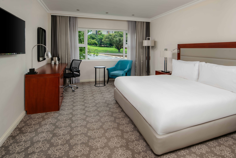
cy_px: 79
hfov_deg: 86.9
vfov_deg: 64.6
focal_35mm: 19
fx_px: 125
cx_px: 118
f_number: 8
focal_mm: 19
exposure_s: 1/20
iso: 100
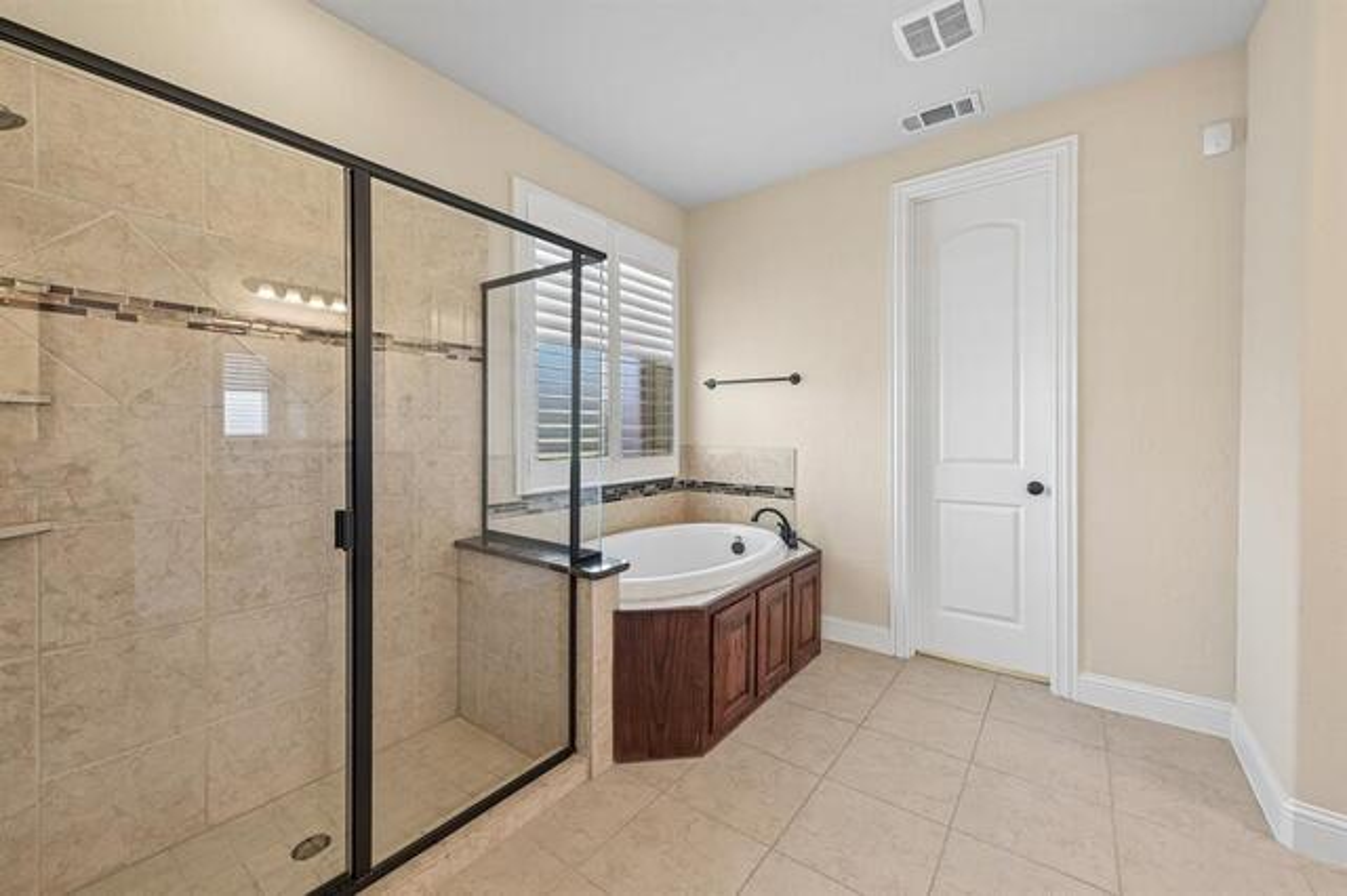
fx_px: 524
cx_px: 674
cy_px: 448
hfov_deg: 104.3
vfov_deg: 81.1
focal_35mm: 14
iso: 400
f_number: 8
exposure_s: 1/13
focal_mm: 14
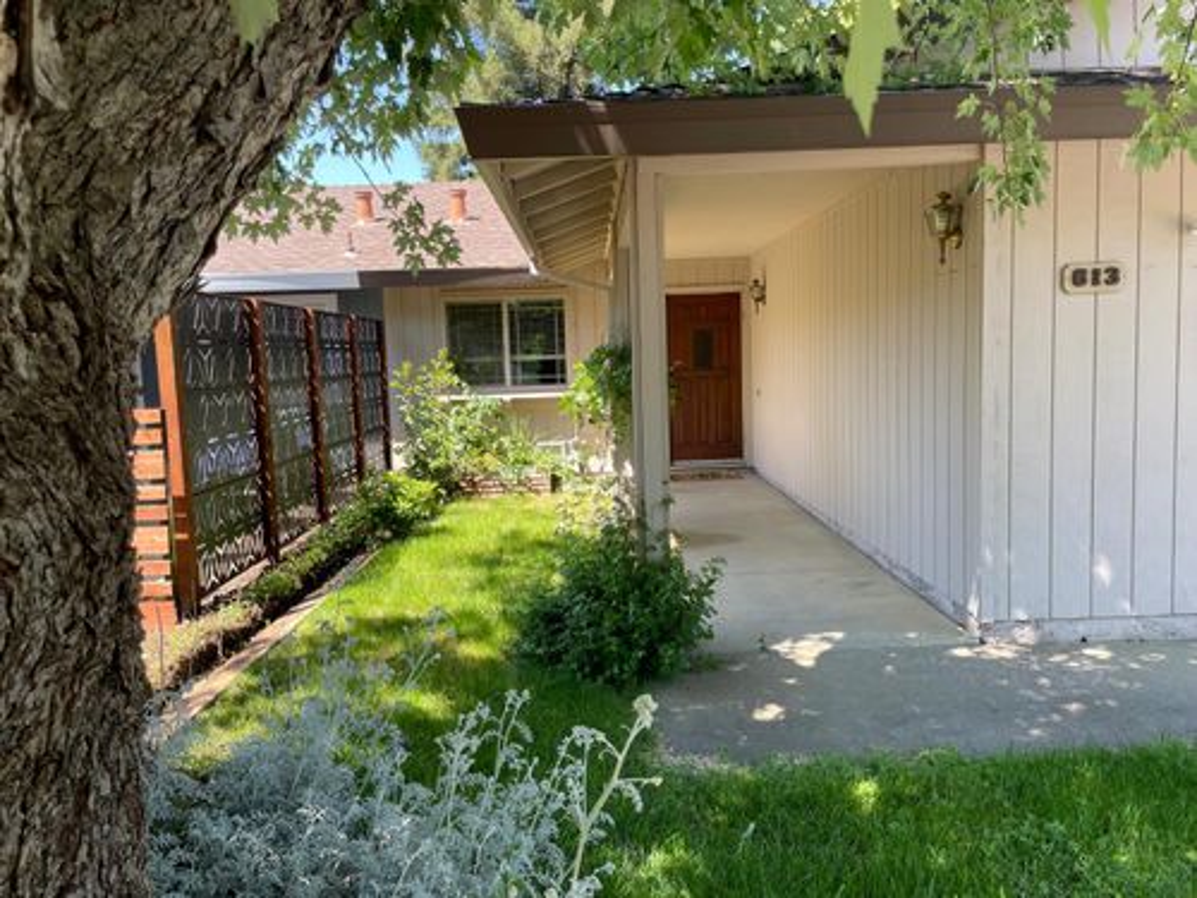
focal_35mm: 26
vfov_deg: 53.1
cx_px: 598
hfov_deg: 67.3
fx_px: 899
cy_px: 449
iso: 32
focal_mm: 4.2
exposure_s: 1/287
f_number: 1.6
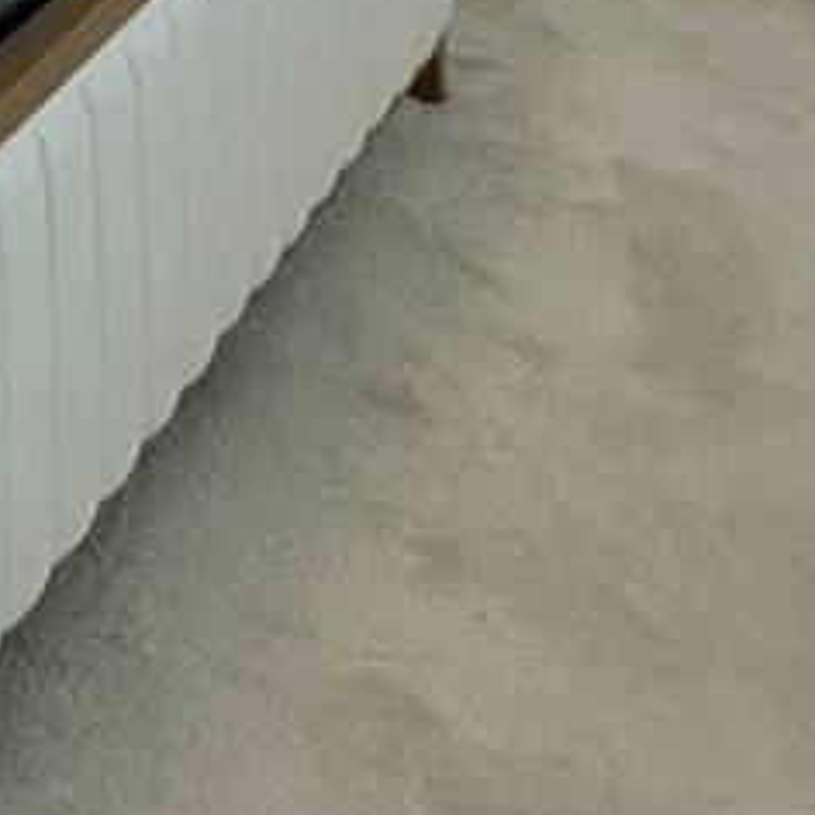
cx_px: -812
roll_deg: +0.4
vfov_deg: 14.4
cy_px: -1102
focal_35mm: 84
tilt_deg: +1.5
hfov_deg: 16.1
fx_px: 2238
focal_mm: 2.22
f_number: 2.2
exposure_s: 1/120
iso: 250
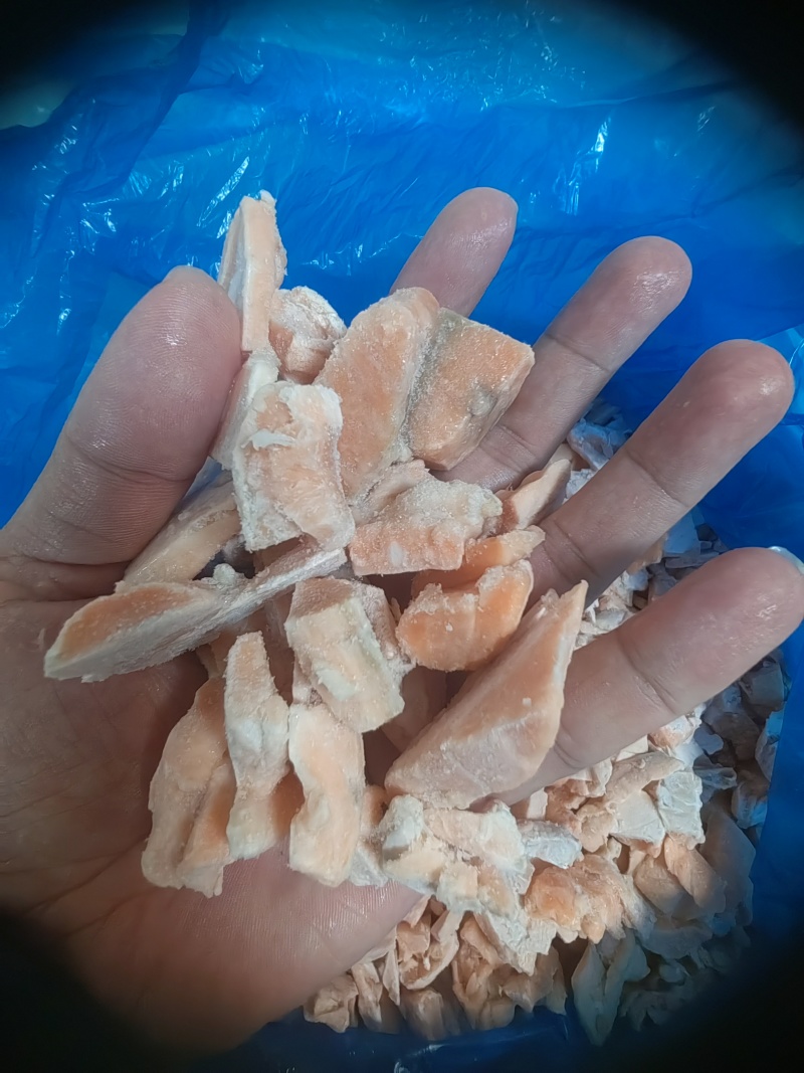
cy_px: 536
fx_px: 496
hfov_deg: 78.1
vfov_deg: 94.5
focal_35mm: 16
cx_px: 402
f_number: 2.2
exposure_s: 1/25
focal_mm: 1.68
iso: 400
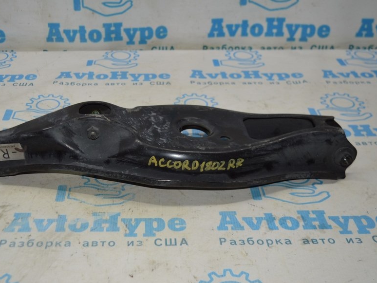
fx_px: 519
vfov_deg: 30.5
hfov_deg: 39.6
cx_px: 133
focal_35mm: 48
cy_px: 119
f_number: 4
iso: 360
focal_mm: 25
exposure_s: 1/125
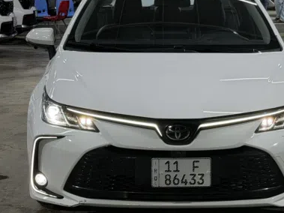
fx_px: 664
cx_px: 177
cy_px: 124
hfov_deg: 24.1
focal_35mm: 81
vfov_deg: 18.2
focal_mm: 6.76
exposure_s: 1/100
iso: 100
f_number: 1.78
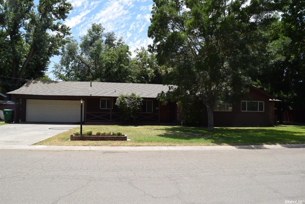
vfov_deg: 48.0
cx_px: 152
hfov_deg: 67.4
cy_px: 102
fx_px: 229
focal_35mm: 27
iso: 100
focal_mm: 18
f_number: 8
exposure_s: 1/200
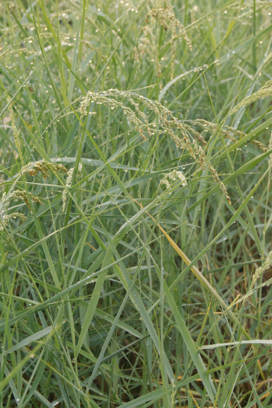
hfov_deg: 16.6
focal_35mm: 82
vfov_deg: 24.6
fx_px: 935
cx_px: 136
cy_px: 204
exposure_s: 1/500
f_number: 9
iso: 3200
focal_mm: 55
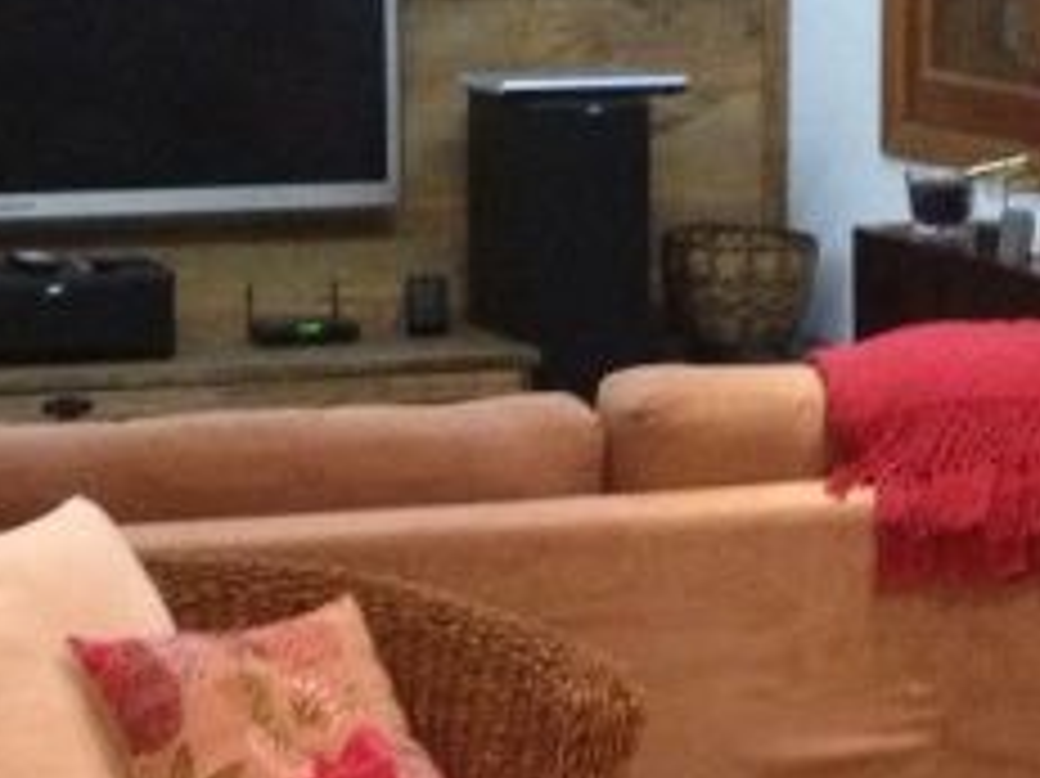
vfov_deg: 9.5
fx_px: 4654
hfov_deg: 12.7
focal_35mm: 155
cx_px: 828
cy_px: 607
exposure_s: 1/17
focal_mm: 4.28
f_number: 2.4
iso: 400
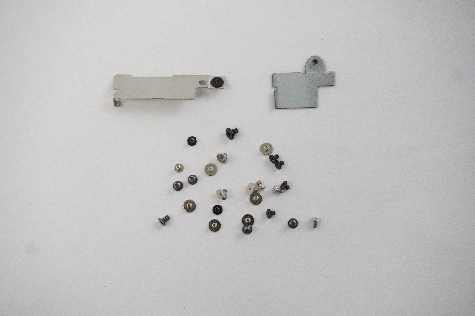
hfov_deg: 41.1
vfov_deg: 28.0
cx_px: 238
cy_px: 158
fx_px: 633
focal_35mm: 48
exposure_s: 1/250
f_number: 5.6
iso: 3200
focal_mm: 32
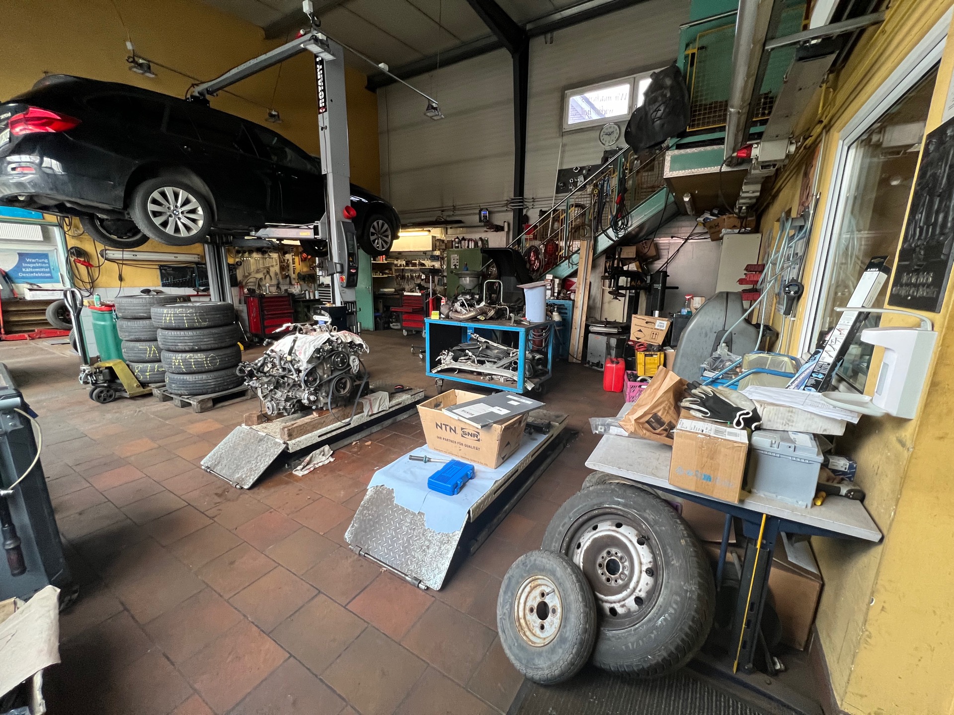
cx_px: 477
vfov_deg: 89.9
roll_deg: -0.7
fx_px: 358
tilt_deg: -12.1
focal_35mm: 13
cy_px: 358
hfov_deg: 106.2
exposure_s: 1/60
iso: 250
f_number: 1.8
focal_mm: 1.57
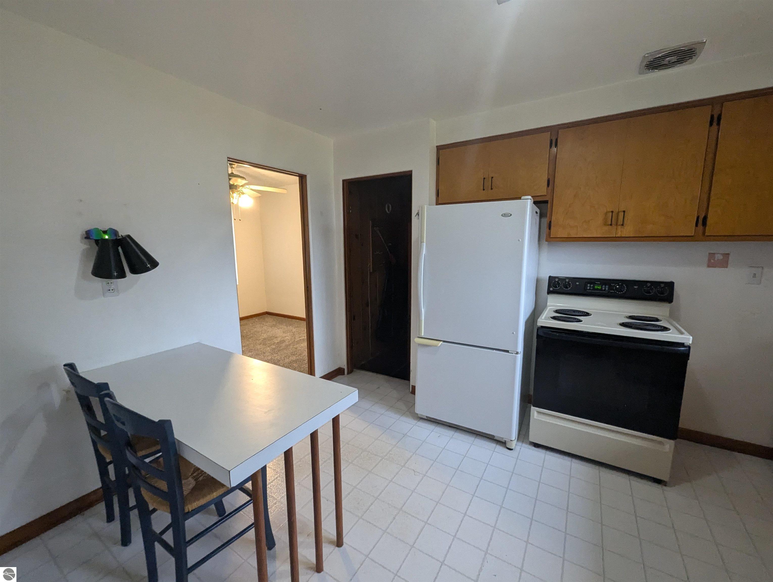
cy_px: 291
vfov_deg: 90.1
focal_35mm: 13
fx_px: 291
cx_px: 386
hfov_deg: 106.1
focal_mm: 1.95
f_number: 2.2
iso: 501
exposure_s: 1/120
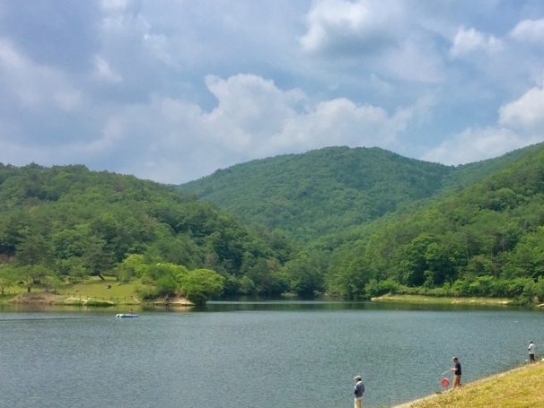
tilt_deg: -0.9
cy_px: 279
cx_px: 394
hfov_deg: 38.1
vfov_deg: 29.4
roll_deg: -1.7
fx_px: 770
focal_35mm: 49
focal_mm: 4.15
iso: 32
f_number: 2.2
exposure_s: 1/3300
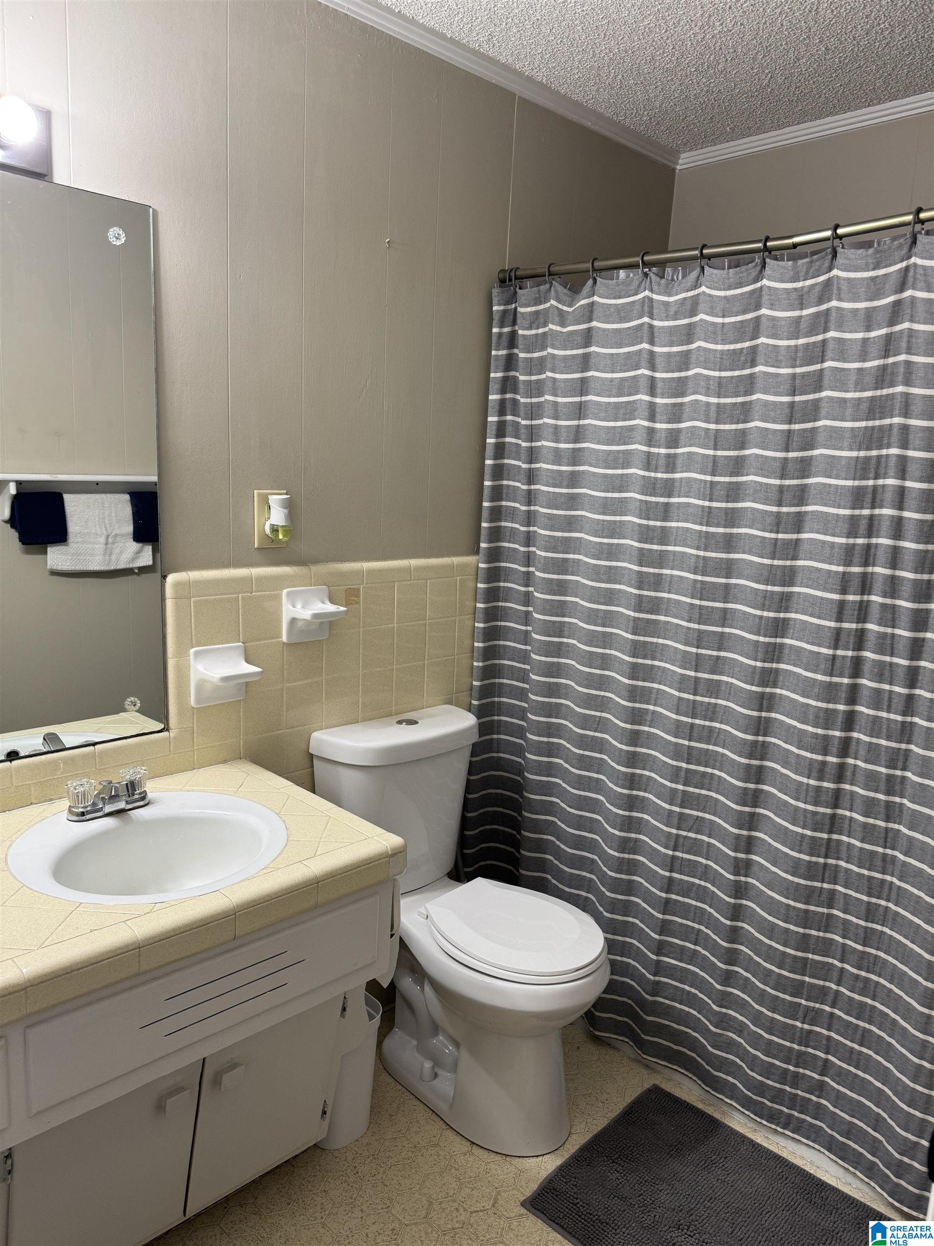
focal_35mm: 24
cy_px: 623
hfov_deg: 56.8
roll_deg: -2.2
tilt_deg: -10.8
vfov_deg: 71.6
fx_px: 863
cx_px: 467
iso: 100
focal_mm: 6.76
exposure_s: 1/60
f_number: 1.78
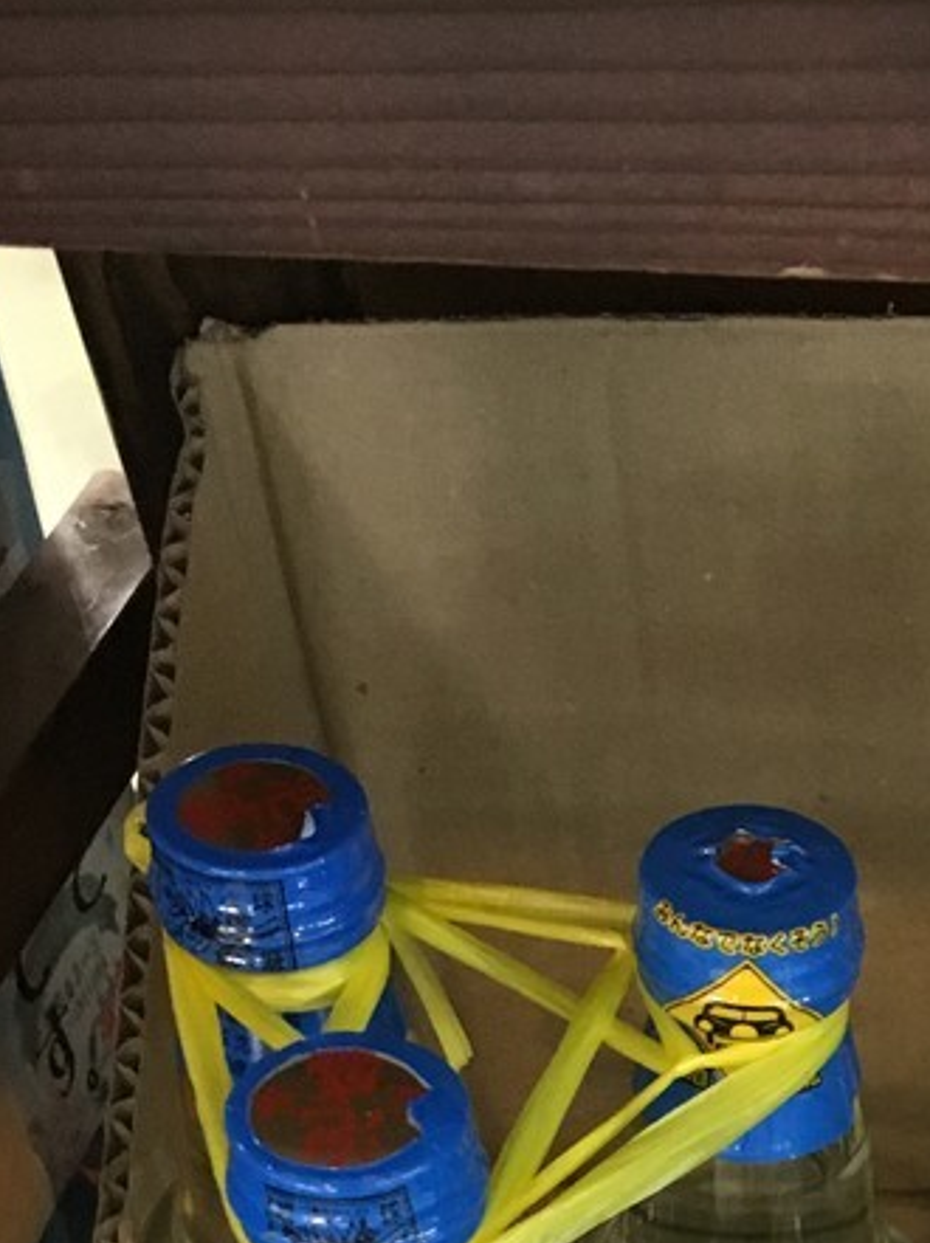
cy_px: 1536
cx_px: 1099
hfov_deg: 17.8
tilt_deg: -47.0
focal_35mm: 79
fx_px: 2834
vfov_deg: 22.6
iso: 200
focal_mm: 4.15
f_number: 2.2
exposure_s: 1/24
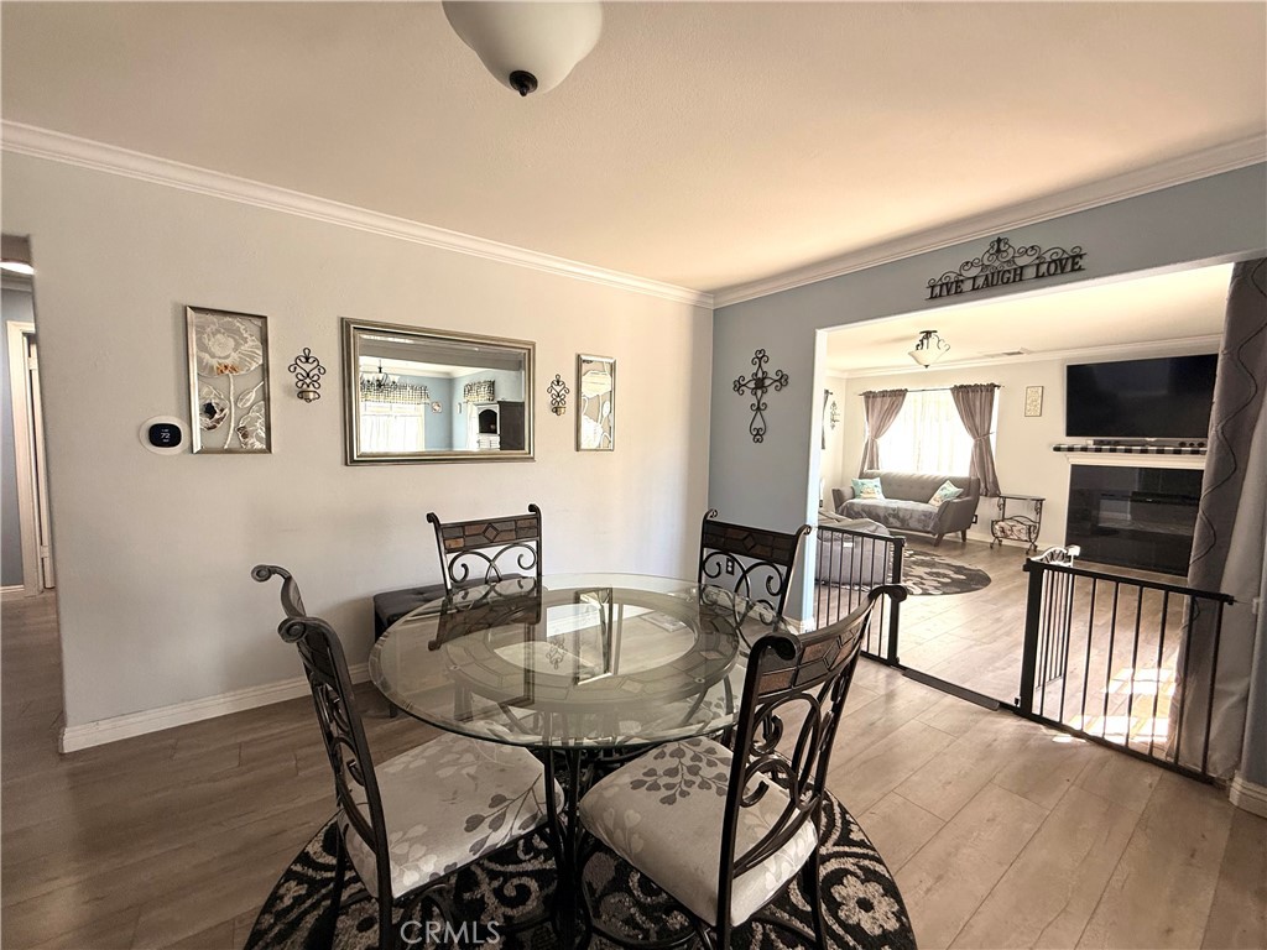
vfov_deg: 85.7
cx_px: 634
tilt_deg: -3.6
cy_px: 475
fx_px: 512
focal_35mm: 14
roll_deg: -0.2
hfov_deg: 102.1
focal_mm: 2.22
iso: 160
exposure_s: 1/99
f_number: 2.2
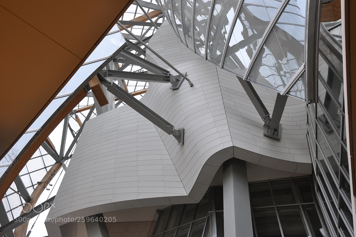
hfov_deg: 43.6
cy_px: 118
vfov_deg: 29.8
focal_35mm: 45
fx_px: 444
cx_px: 178
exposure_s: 1/40
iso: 400
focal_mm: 30
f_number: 6.3
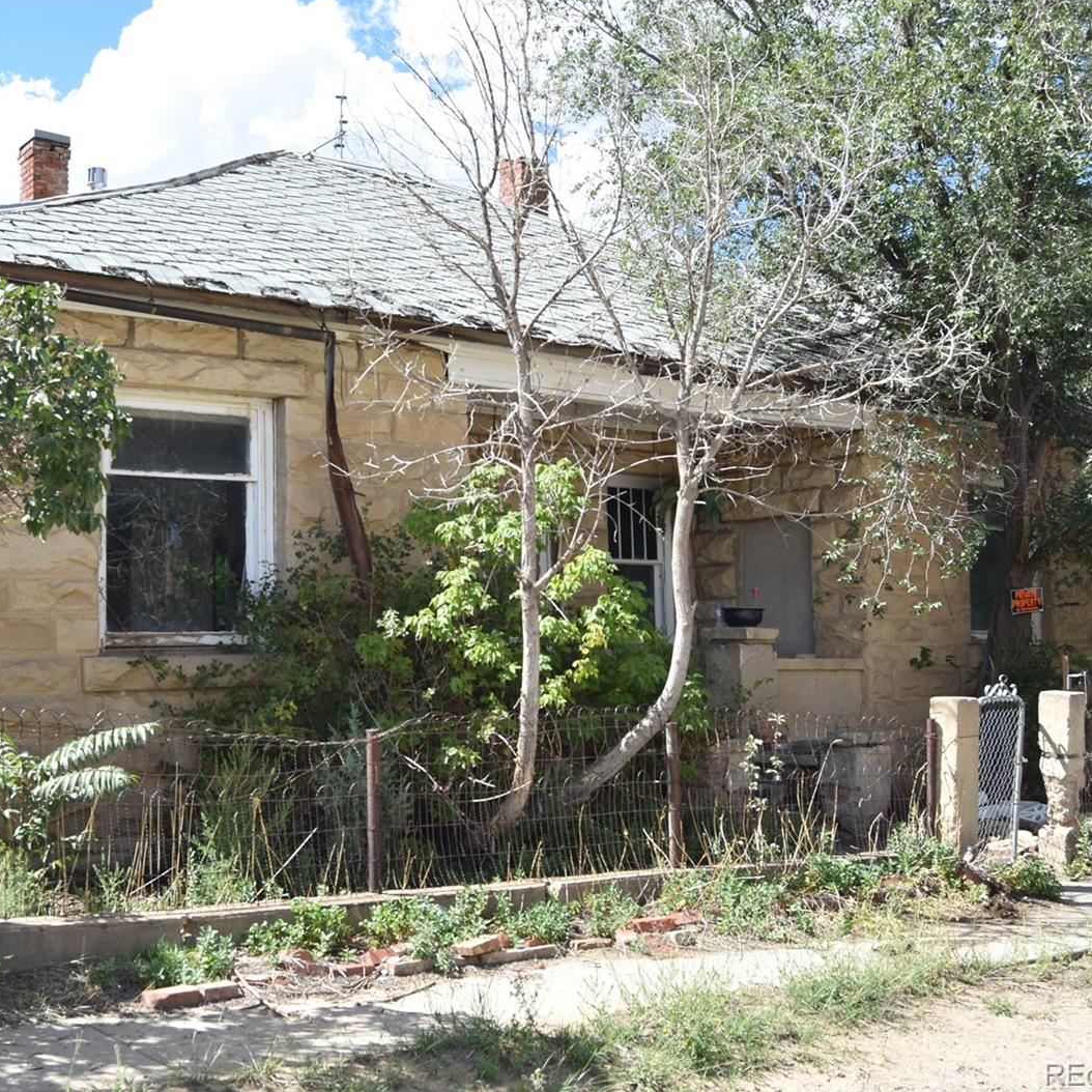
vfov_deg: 41.3
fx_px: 1451
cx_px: 382
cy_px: 543
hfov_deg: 40.8
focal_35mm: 41
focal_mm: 21
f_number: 8
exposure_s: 1/250
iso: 220
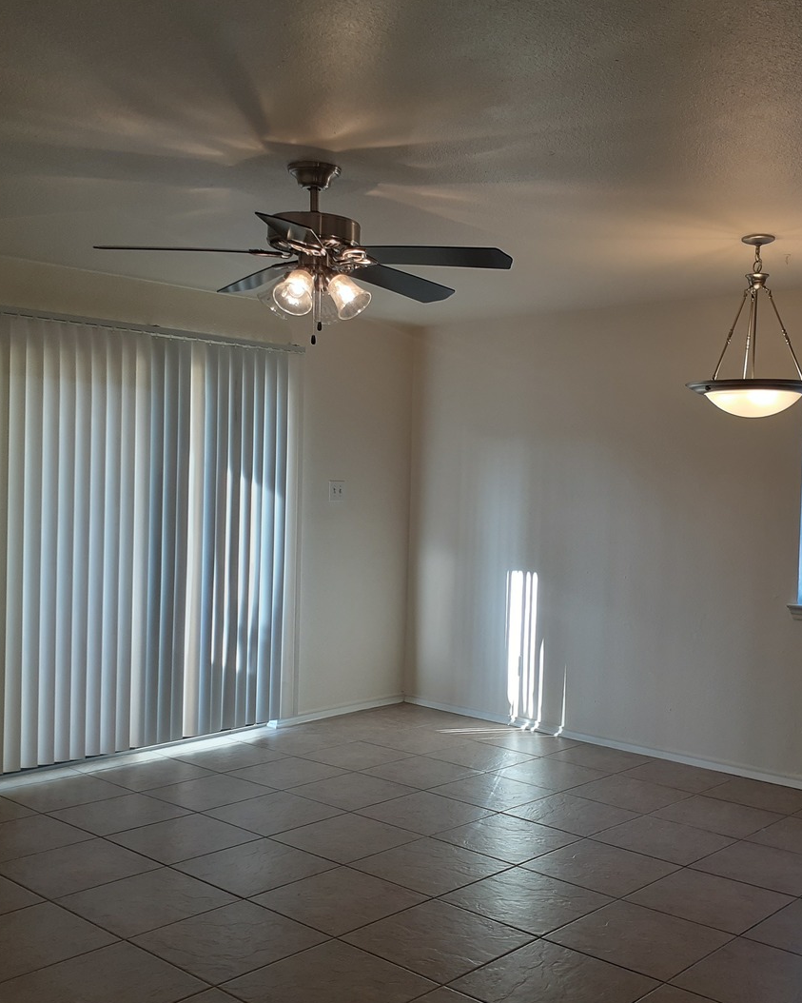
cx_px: 473
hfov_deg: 41.0
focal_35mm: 36
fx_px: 1068
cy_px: 495
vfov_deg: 50.3
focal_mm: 3.6
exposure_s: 1/60
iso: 50
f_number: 1.9
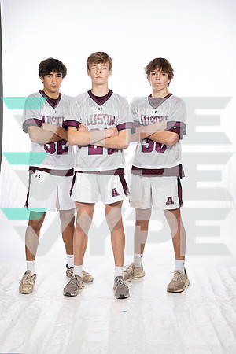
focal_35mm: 50
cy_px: 177
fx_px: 492
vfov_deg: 39.6
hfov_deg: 27.0
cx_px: 118
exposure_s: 1/250
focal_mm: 50
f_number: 7.1
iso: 640
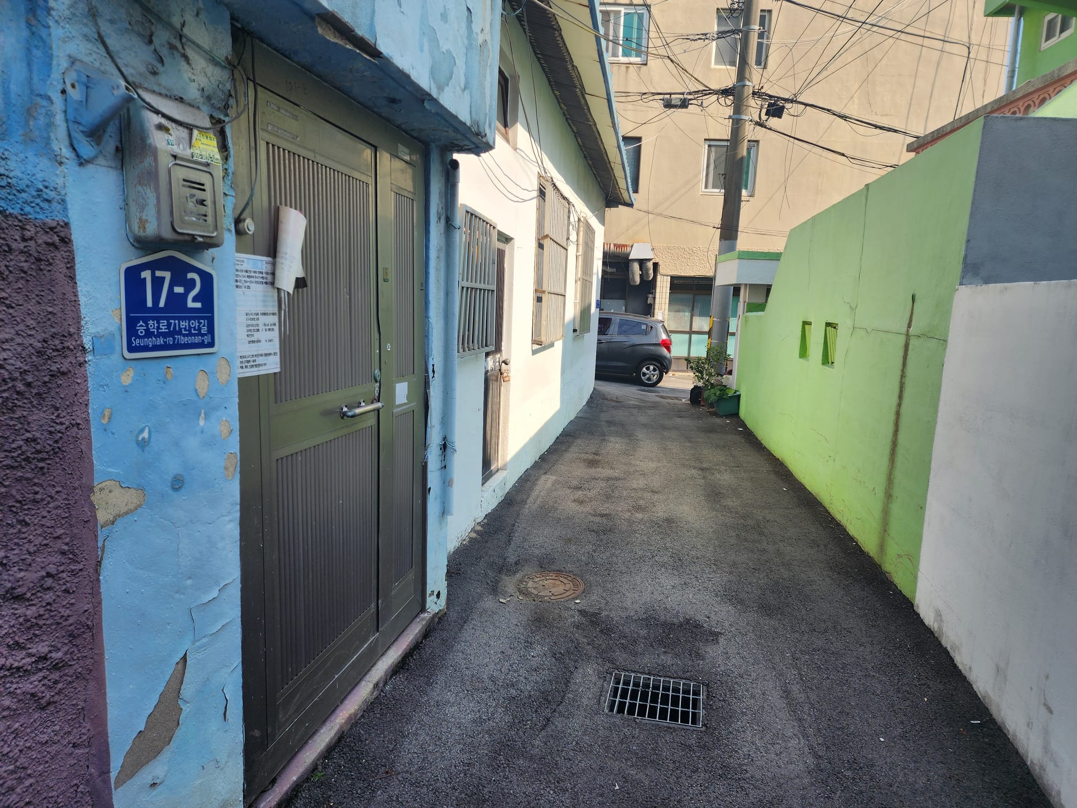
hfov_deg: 73.9
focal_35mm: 23
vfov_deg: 58.9
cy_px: 404
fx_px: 716
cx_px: 538
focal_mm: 6.4
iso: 12
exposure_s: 1/583
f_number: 1.8
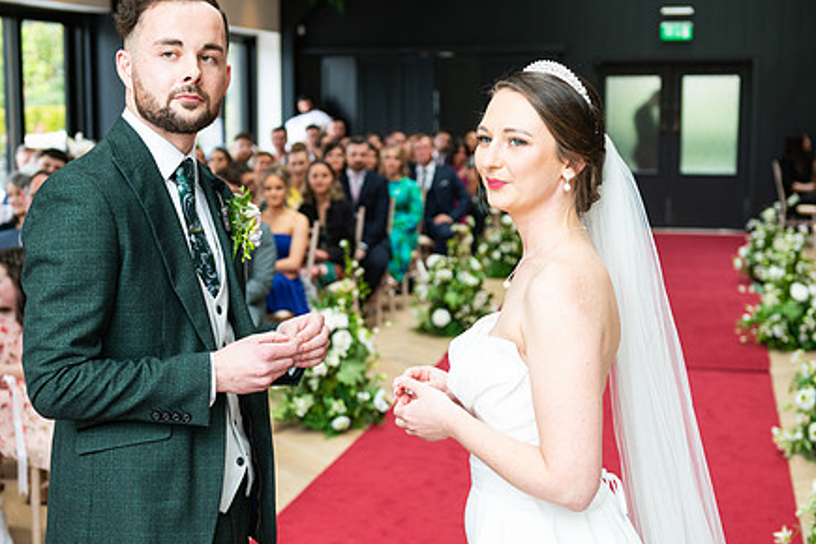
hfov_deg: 33.4
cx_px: 370
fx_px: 1360
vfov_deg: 22.6
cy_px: 260
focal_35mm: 60
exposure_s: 1/200
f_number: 3.5
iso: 400
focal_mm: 45
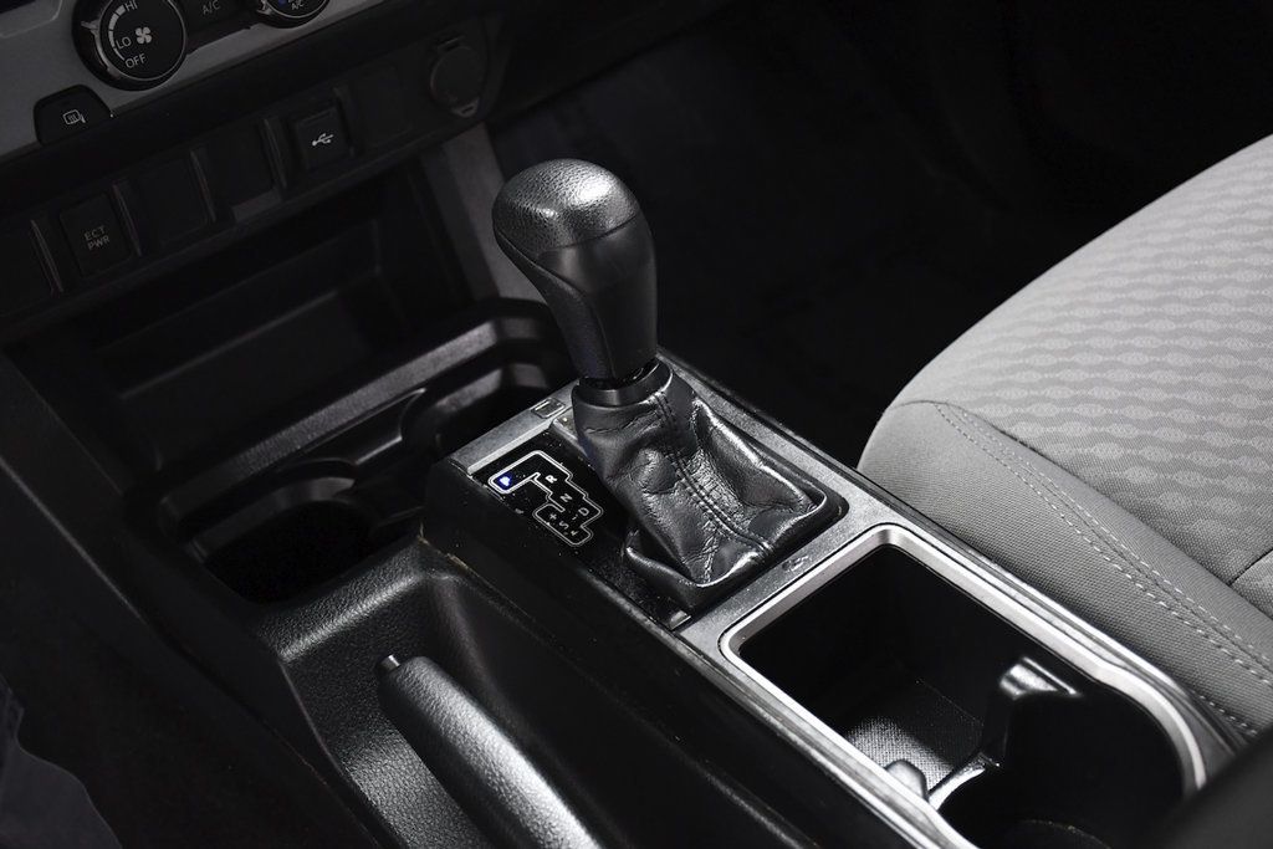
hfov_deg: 41.1
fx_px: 1697
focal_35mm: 48
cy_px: 424
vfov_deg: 28.1
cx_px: 636
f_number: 4.5
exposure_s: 1/100
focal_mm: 32
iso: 2500
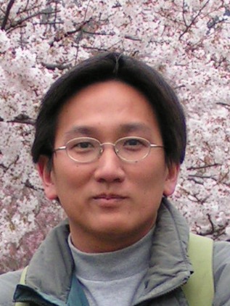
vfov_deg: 28.5
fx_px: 602
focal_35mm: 68
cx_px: 115
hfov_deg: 21.6
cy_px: 153
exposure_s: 1/80
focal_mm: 10.5
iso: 100
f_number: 3.2
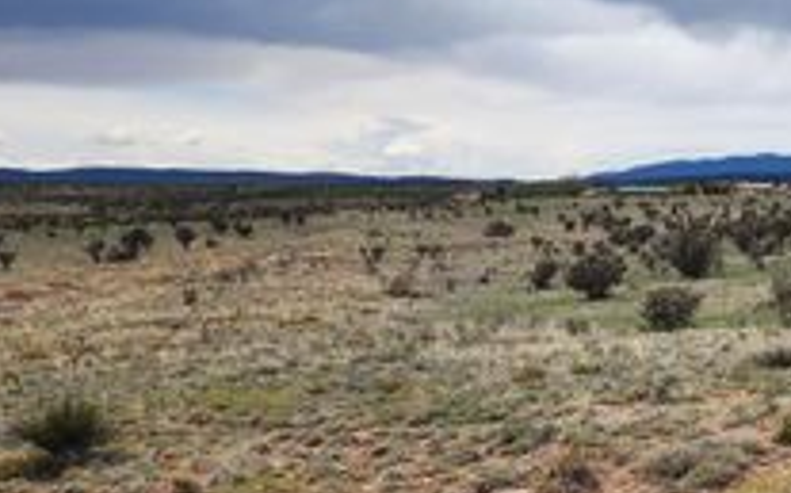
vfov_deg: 21.8
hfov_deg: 31.9
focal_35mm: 59
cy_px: 373
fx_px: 1271
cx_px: 795
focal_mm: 6.4
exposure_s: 1/1167
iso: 12
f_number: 1.8
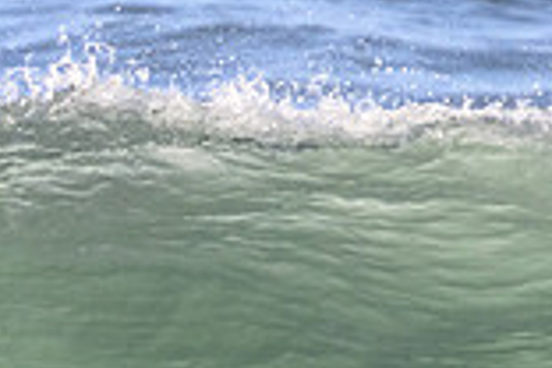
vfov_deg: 0.5
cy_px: 610
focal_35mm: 2673
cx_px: -205
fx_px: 40983
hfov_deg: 0.8
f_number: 11
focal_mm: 720
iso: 2500
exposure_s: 1/2000
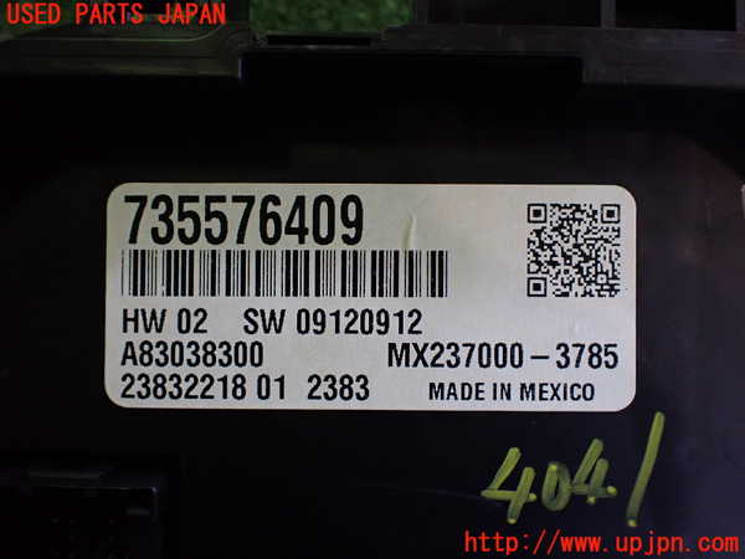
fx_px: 646
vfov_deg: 46.8
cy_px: 280
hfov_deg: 60.0
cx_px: 372
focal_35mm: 30
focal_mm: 5.4
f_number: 2.3
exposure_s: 1/125
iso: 400
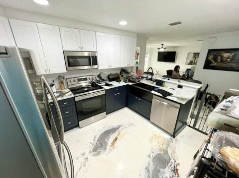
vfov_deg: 89.8
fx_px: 90
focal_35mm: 13
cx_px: 120
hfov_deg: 106.2
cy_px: 89
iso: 400
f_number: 1.8
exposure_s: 1/60
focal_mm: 1.57
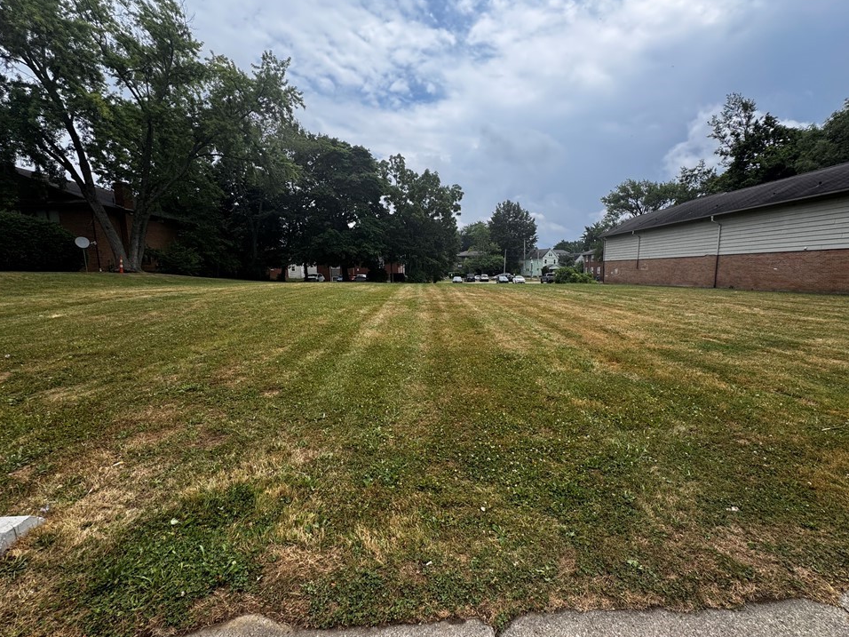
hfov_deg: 98.1
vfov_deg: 81.7
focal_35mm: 15
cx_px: 447
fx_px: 368
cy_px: 322
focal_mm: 2.22
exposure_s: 1/1178
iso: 50
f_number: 2.2
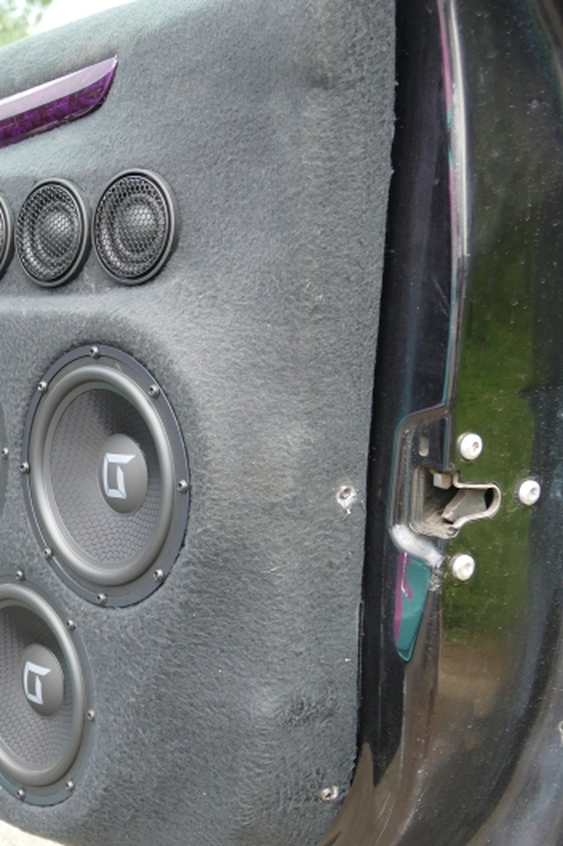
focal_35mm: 59
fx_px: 1386
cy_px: 421
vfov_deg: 34.0
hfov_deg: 21.9
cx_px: -42
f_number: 3.1
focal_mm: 14.24
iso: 125
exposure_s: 1/125
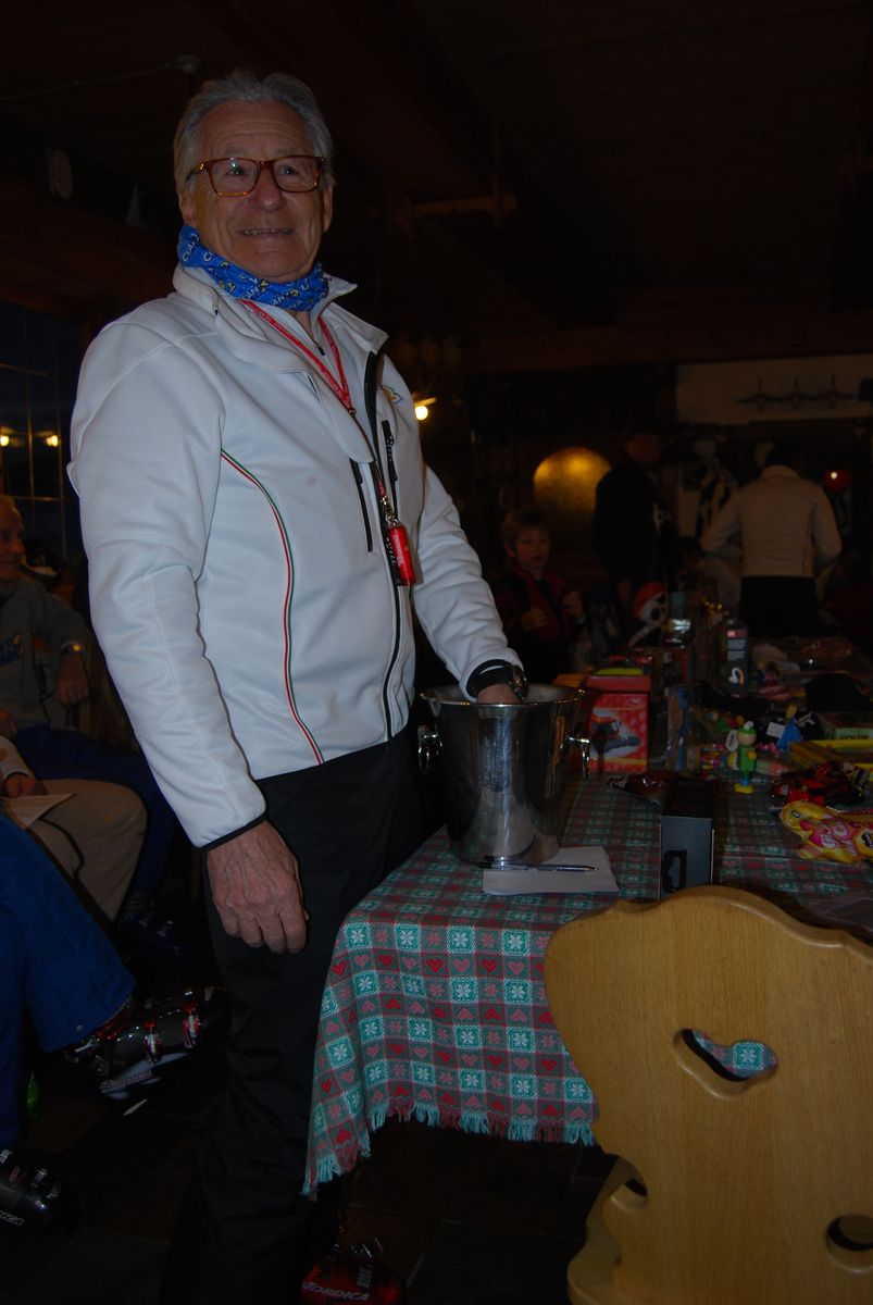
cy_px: 652
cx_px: 436
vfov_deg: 61.9
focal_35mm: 30
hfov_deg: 43.7
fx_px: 1088
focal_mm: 20
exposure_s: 1/60
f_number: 3.8
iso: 200
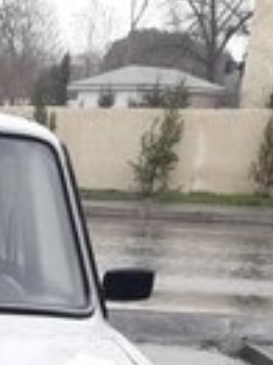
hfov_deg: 13.0
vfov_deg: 17.1
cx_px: -237
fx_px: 1074
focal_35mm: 102
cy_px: 571
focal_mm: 3.6
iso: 40
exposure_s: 1/127
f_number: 1.9
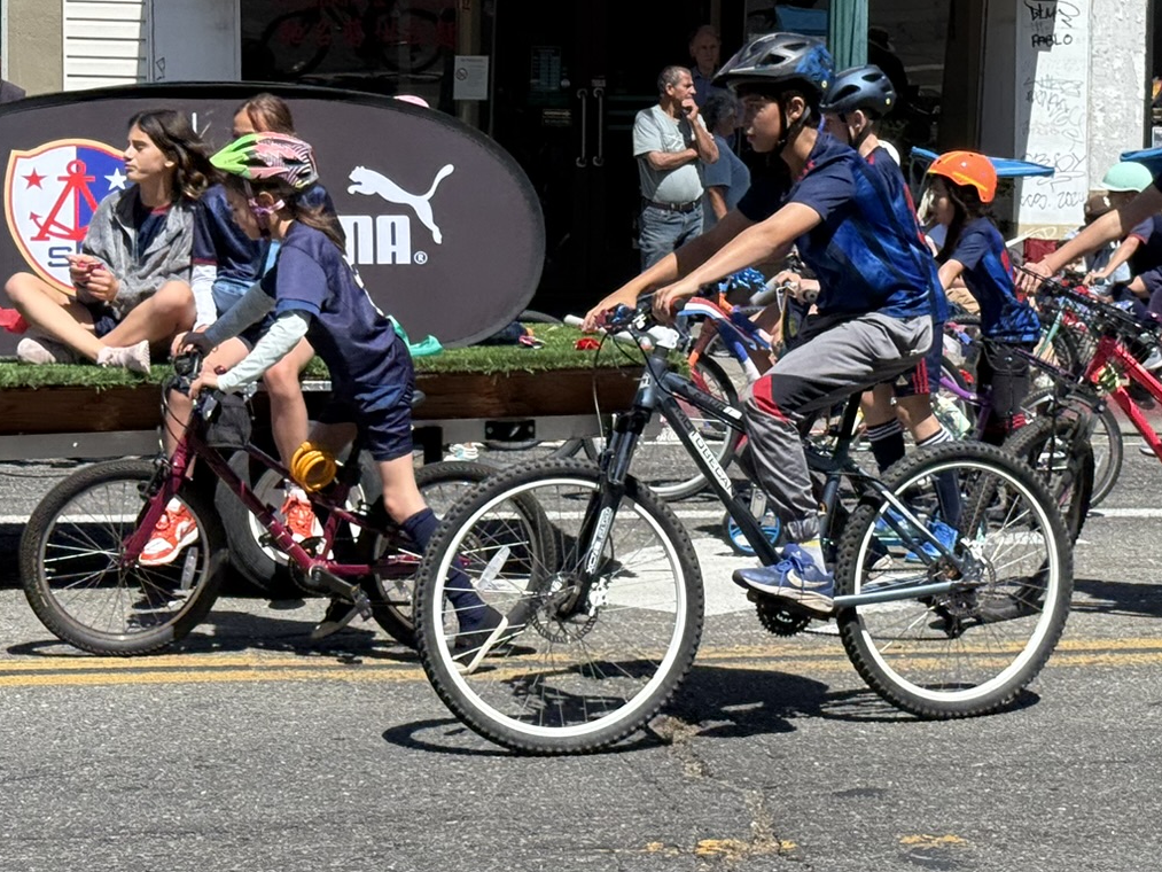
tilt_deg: -4.2
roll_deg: -0.9
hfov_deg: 20.2
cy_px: 293
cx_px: 710
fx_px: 3257
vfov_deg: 15.2
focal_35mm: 97
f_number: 1.78
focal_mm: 6.76
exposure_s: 1/4329
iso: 64
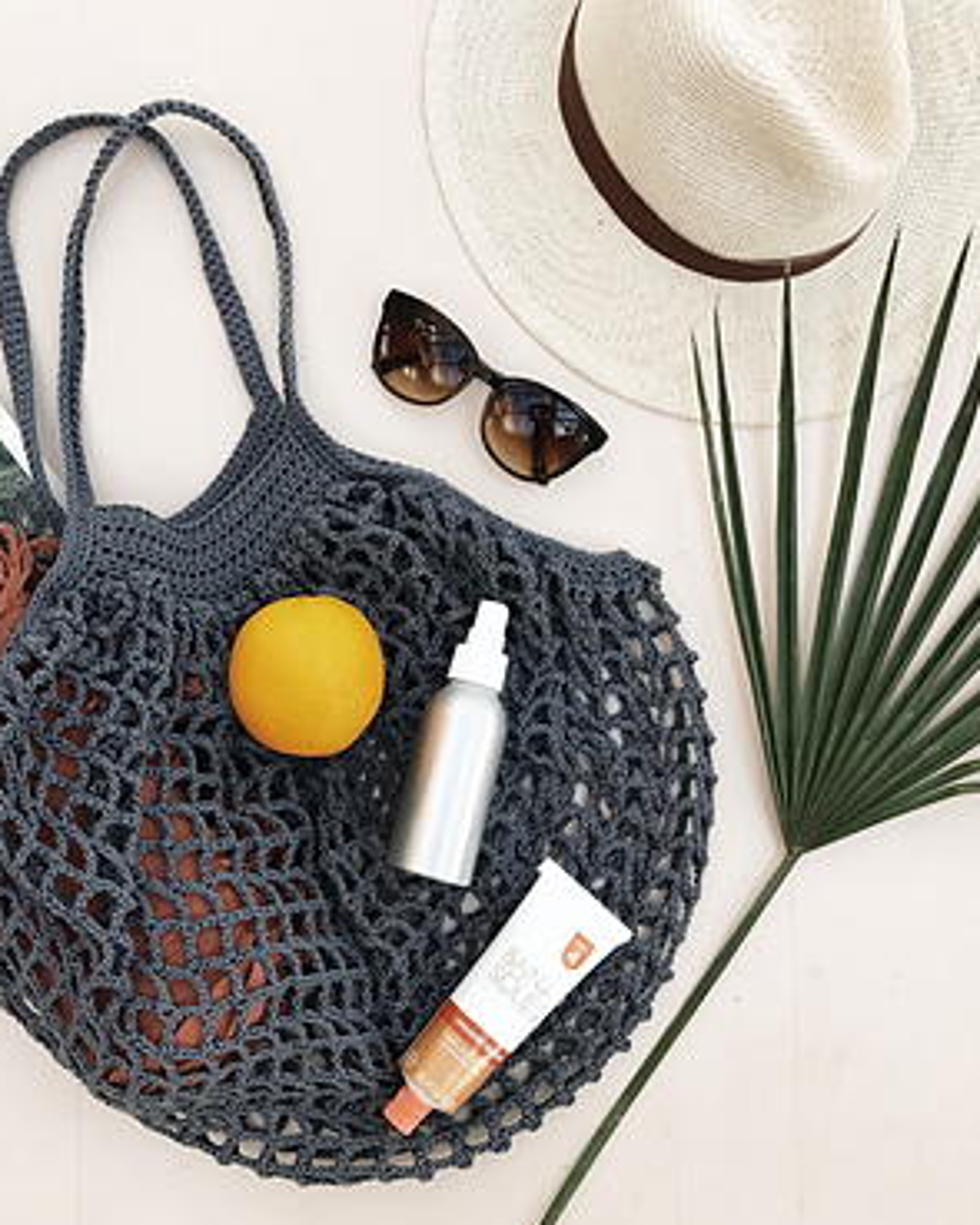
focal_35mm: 37
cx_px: 332
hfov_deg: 39.7
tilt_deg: -87.4
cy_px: 619
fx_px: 1342
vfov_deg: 49.1
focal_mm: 3.99
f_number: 1.8
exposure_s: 1/181
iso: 20
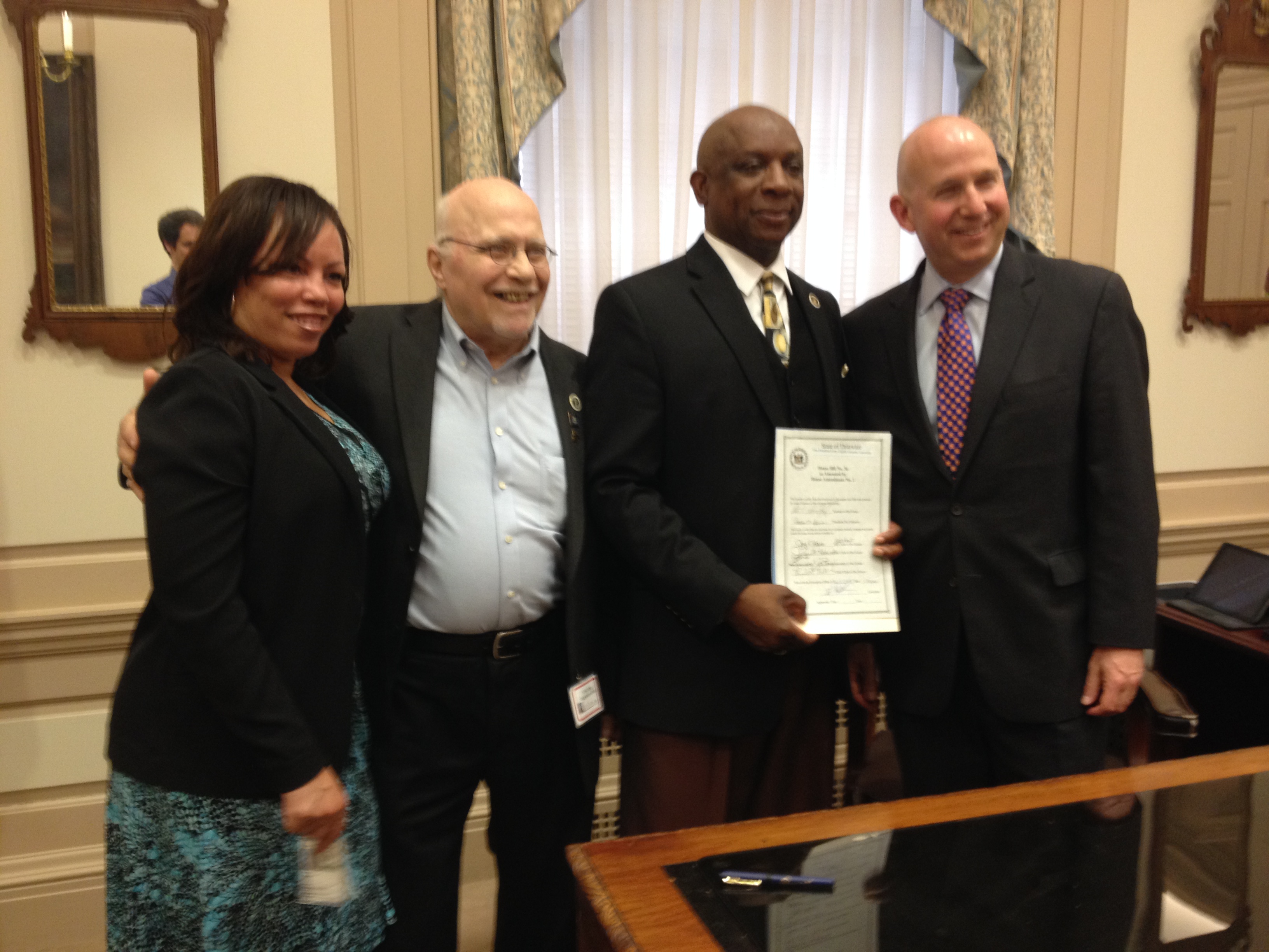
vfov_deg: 40.7
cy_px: 476
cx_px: 634
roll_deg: -0.1
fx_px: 1283
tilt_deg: -6.3
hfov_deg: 52.6
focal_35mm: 35
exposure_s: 1/20
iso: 125
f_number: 2.4
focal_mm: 4.28
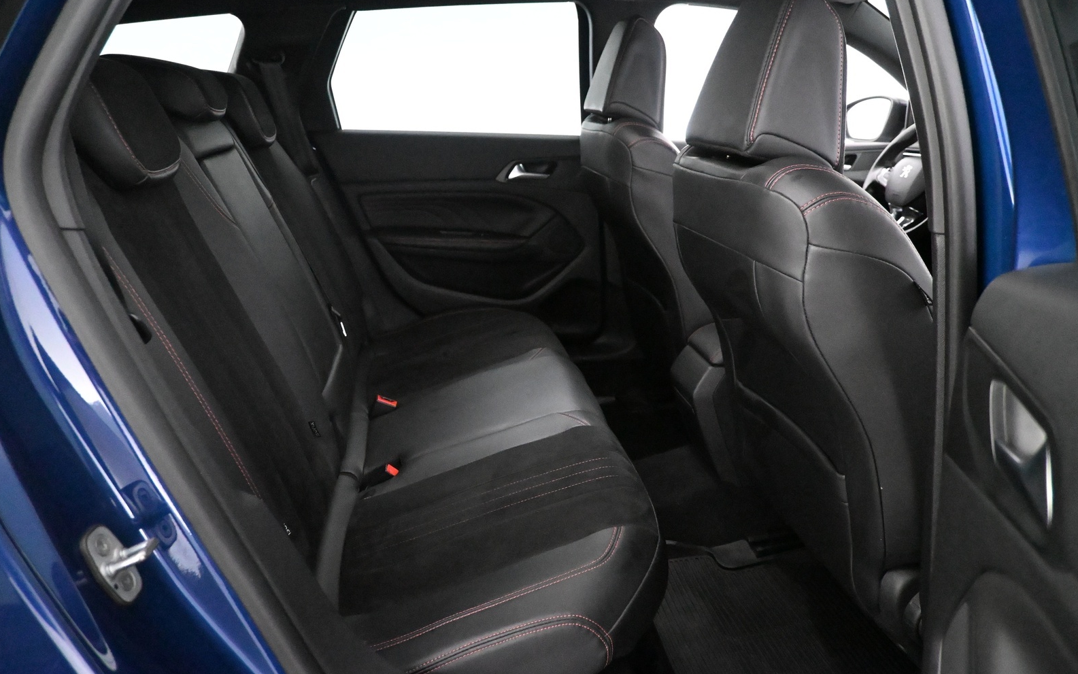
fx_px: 735
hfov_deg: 72.5
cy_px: 331
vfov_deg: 49.3
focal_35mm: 25
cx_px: 548
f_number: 3.5
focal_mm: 16
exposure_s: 1/60
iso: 12800
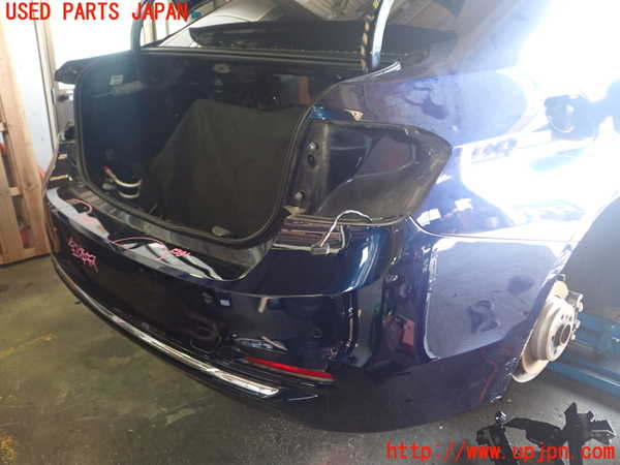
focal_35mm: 32
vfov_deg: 44.2
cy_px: 232
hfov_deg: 56.8
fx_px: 573
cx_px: 310
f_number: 2.4
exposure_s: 1/30
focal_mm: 5.79
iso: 250
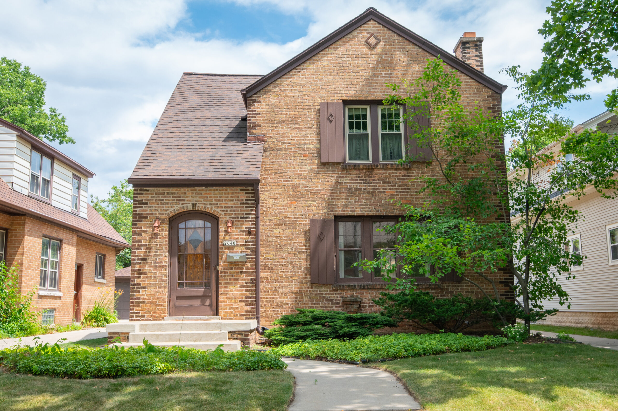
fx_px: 618
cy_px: 206
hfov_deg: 53.2
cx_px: 309
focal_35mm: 36
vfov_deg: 36.8
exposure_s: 1/320
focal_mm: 24
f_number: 9
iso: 320
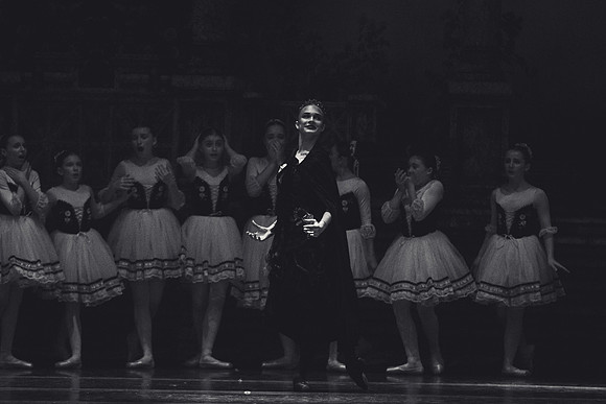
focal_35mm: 303
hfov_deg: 6.8
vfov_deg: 4.5
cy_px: 202
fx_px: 5096
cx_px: 305
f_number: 2.8
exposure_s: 1/320
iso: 12800
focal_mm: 200
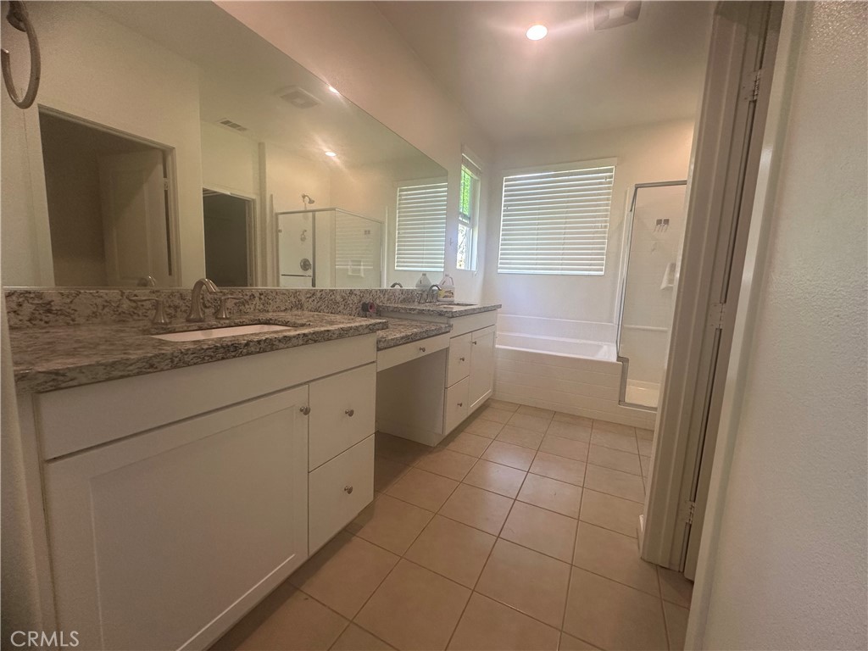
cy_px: 326
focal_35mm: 14
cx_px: 434
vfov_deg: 85.7
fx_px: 351
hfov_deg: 102.1
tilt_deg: -8.0
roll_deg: -2.6
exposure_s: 1/120
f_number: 2.2
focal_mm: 2.22
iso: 200
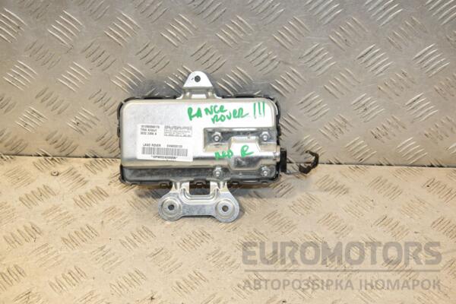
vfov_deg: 23.8
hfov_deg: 35.1
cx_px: 228
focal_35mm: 57
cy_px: 152
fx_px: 722
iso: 800
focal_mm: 38
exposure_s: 1/200
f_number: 8
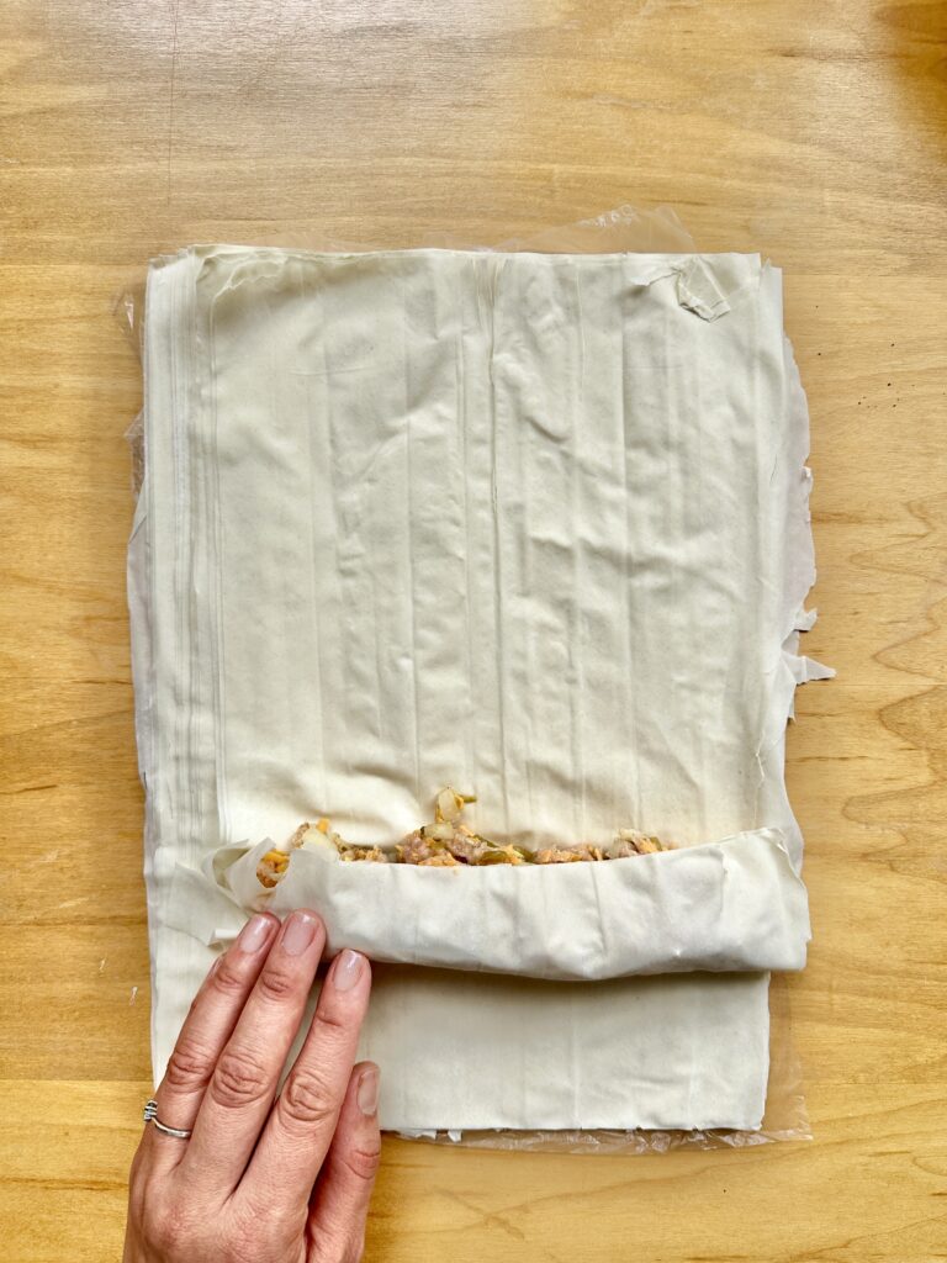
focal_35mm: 24
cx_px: 474
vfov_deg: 71.6
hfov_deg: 56.8
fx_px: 875
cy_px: 632
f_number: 1.78
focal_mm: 6.86
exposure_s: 1/121
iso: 80
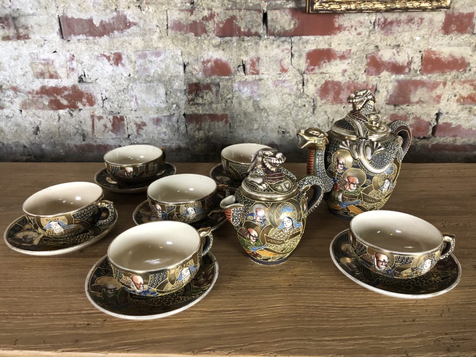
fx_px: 385
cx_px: 238
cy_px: 178
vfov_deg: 49.7
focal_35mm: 28
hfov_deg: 63.4
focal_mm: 4
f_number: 1.8
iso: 64
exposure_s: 1/17
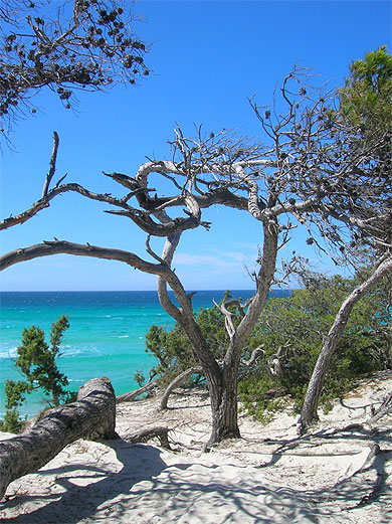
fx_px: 514
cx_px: 196
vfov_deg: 54.0
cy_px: 262
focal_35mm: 34
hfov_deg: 41.7
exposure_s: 1/374
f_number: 4.9
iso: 50
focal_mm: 5.7
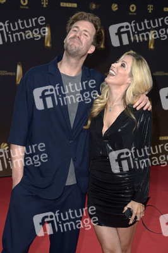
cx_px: 84
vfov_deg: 24.8
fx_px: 575
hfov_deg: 16.6
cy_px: 126
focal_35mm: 82
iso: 800
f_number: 6.3
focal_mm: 82
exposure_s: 1/250
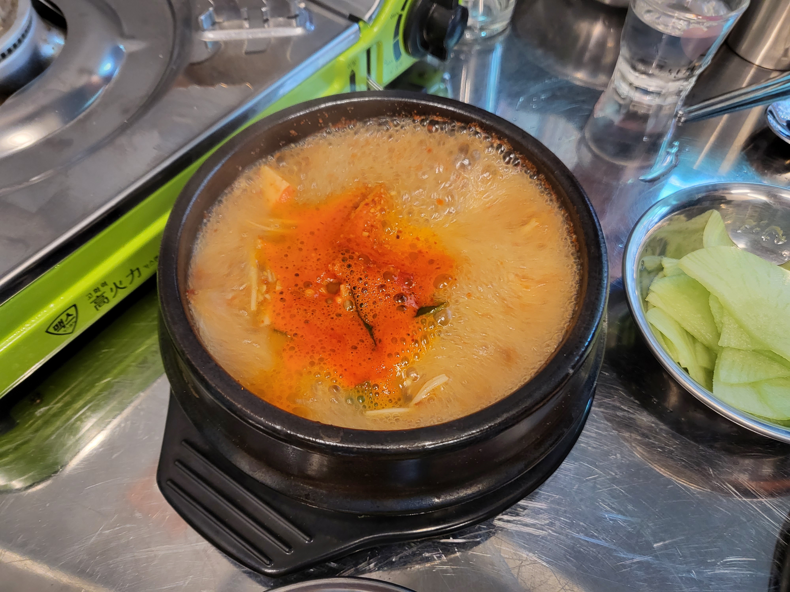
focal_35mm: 26
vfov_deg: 53.1
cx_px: 395
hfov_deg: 67.3
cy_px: 296
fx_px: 593
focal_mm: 4.25
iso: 200
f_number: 1.8
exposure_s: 1/39
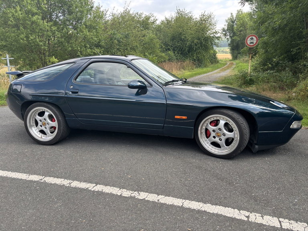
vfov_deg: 53.1
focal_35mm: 26
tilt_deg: -14.9
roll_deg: -0.7
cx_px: 154
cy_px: 116
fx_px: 231
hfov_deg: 67.3
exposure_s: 1/722
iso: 50
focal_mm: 5.96
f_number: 1.6
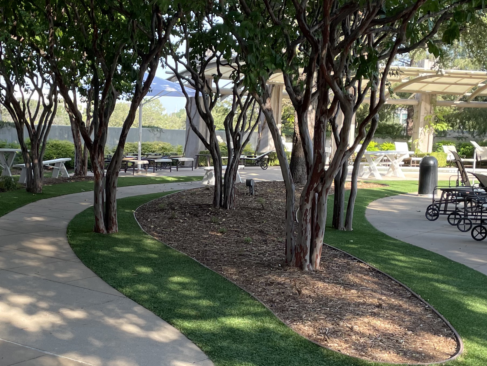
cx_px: 207
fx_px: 816
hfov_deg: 33.2
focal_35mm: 58
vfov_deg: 25.1
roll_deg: -2.2
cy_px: 246
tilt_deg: -6.5
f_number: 1.6
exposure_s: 1/344
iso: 32
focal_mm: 4.2
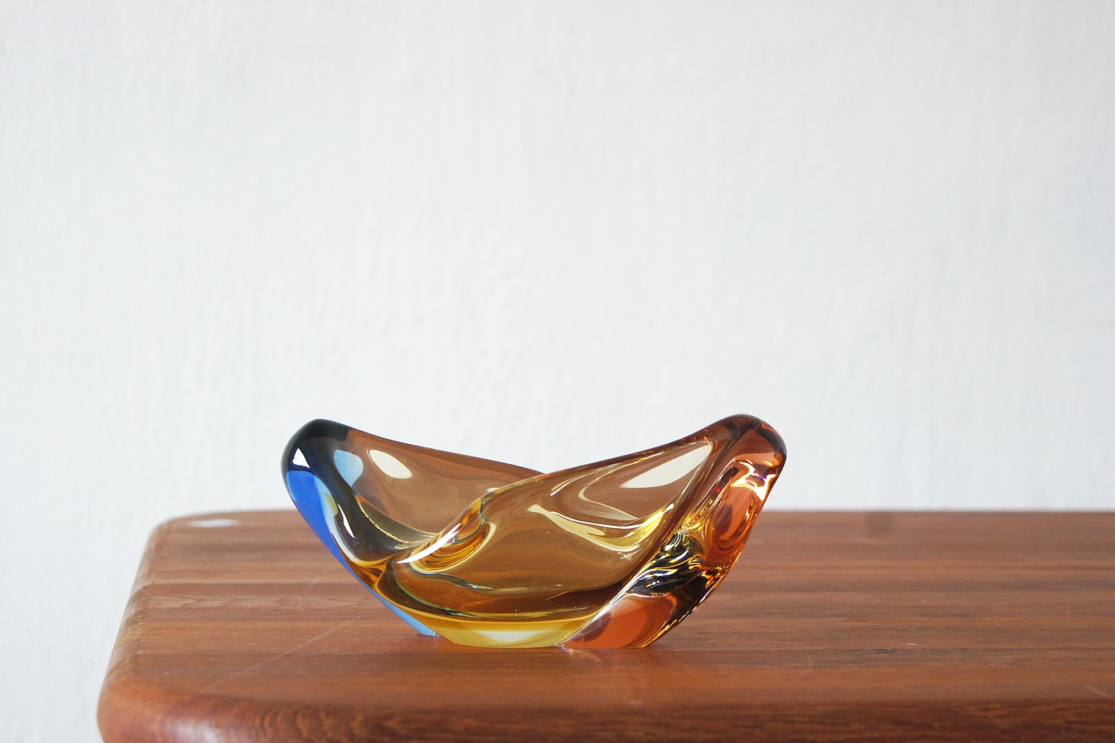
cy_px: 372
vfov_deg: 16.6
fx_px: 2555
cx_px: 558
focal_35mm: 82
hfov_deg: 24.6
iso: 400
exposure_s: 1/6
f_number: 5.6
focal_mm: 55
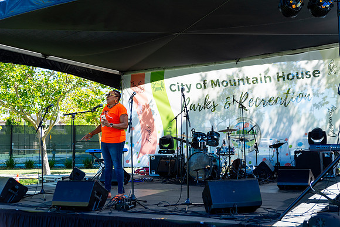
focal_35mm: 46
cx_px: 170
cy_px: 114
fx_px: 435
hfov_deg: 42.7
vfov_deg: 29.3
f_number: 2.8
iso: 160
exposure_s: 1/1250
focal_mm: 46
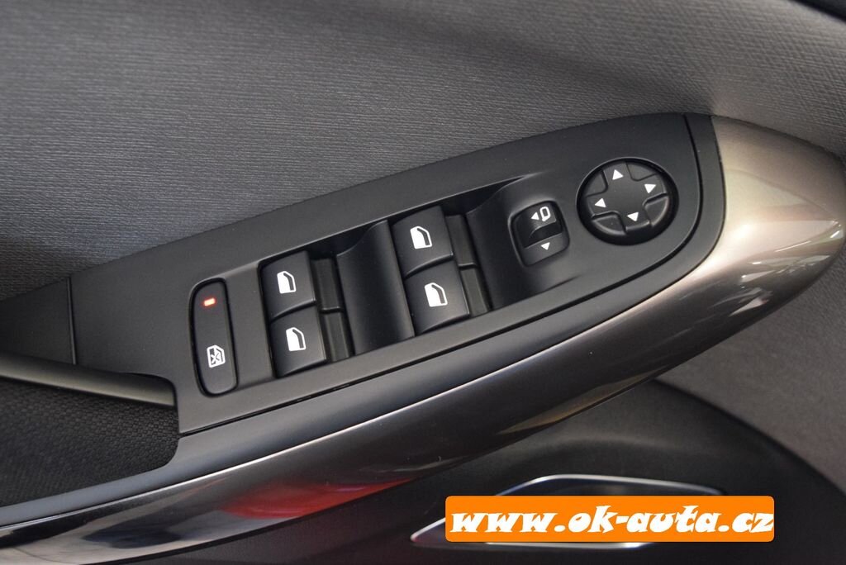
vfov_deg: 48.0
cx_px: 423
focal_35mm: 27
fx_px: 635
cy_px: 282
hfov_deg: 67.4
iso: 2500
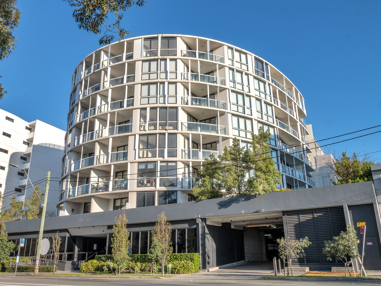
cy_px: 143
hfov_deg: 59.9
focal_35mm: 30
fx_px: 330
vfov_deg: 46.8
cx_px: 190
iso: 400
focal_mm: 15
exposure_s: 1/320
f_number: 11
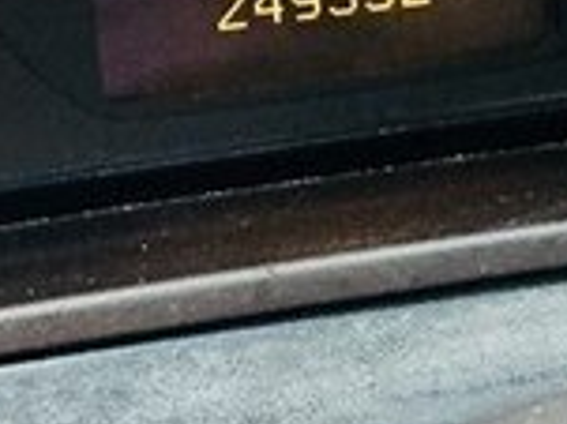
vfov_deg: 11.3
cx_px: 116
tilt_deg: -23.0
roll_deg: +2.8
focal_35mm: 127
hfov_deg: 15.4
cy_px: -148
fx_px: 2079
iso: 250
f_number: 2.2
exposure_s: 1/33
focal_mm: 4.15
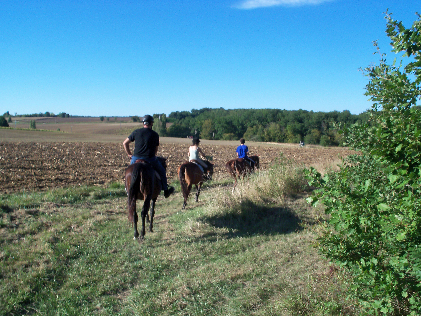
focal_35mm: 35
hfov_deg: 52.6
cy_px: 158
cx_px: 210
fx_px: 426
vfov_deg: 40.7
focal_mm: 6.3
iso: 80
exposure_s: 1/250
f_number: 5.5
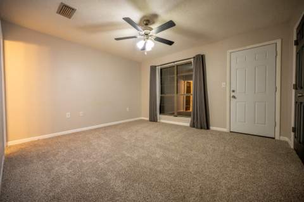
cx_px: 152
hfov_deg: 104.3
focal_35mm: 14
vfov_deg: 81.1
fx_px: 118
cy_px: 101
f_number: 4
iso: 250
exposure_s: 1/13
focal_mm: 14
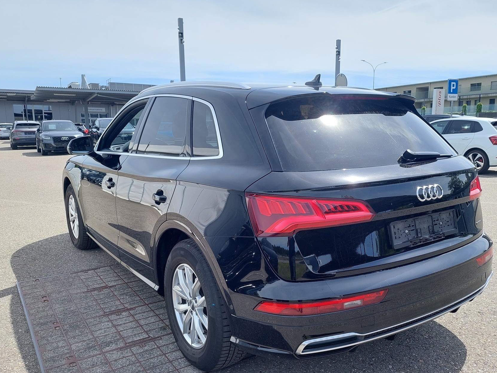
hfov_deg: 61.5
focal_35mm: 29
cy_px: 217
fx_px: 416
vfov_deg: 48.0
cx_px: 273
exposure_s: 1/871
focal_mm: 5.23
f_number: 1.8
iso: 40
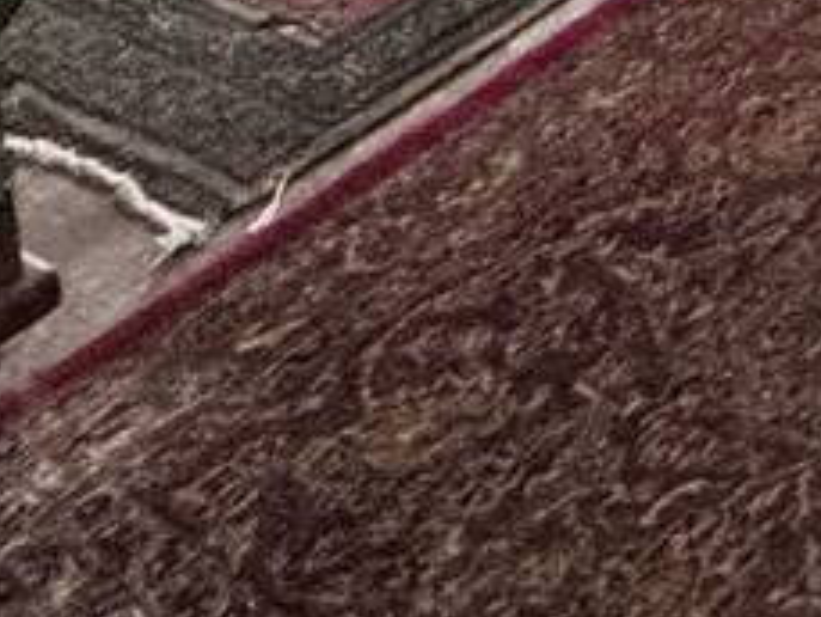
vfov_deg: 10.8
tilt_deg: -8.2
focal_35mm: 88
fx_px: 2088
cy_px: -1273
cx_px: 2065
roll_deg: -1.1
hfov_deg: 13.9
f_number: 2.2
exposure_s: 1/99
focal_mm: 2.22
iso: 250
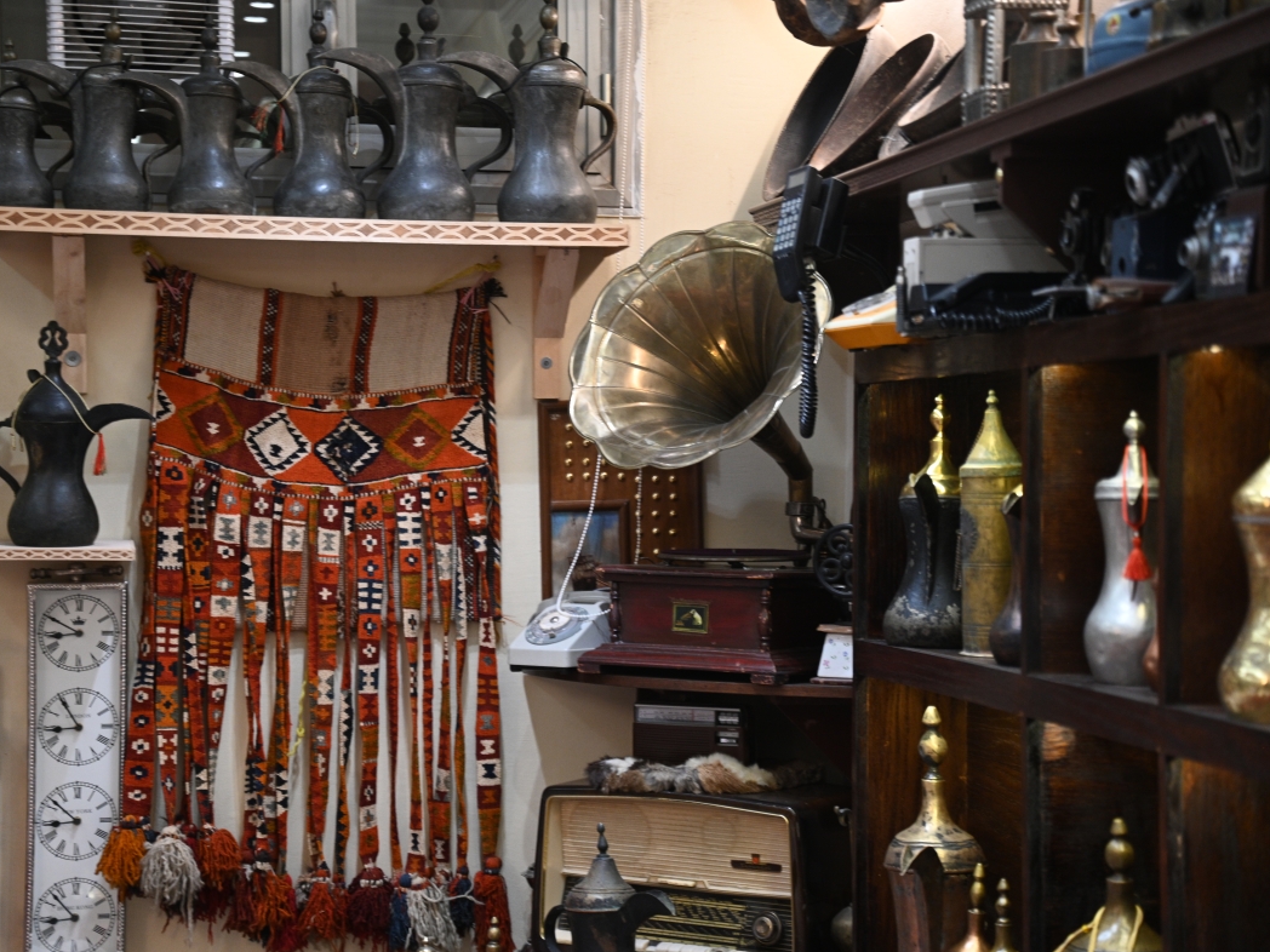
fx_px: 2825
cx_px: 580
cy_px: 476
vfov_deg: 19.1
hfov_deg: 25.3
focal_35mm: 77
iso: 1250
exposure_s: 1/400
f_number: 2.8
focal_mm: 70
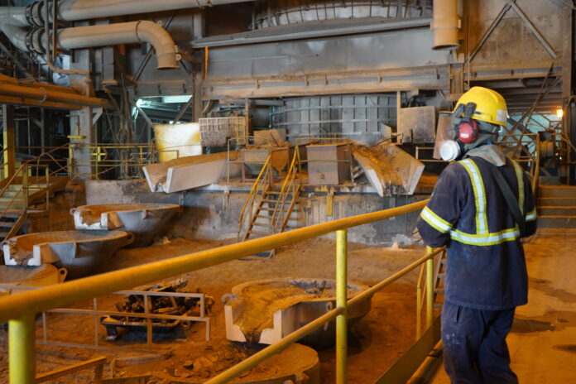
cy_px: 192
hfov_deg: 47.4
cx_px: 288
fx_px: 656
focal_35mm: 41
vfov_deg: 32.6
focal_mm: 41
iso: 2000
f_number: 4.5
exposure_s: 1/50
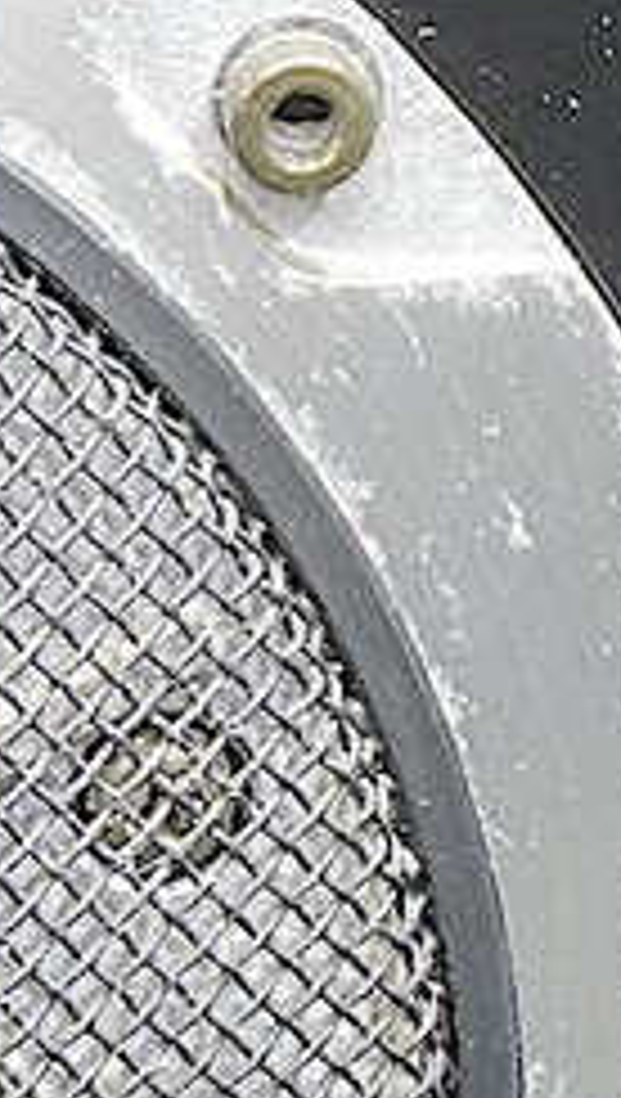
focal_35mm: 492
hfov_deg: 2.5
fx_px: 14343
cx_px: -788
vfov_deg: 4.4
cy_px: 1166
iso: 200
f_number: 5.1
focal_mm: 20.6
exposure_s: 1/1.6
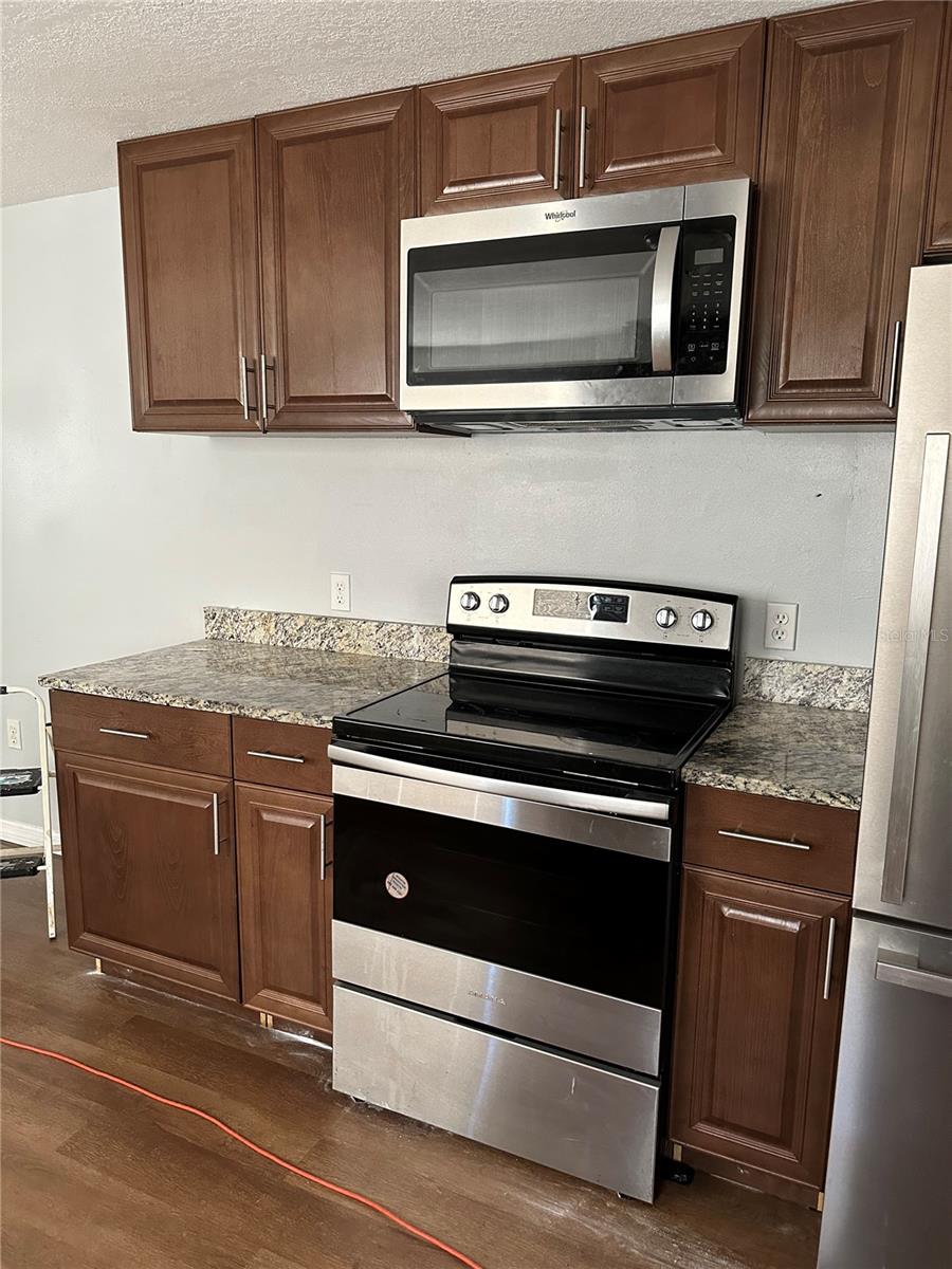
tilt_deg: -9.8
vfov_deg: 71.6
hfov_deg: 56.8
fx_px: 880
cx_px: 476
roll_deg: -0.8
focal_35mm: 24
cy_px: 634
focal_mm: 6.86
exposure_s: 1/60
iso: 500
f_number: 1.78
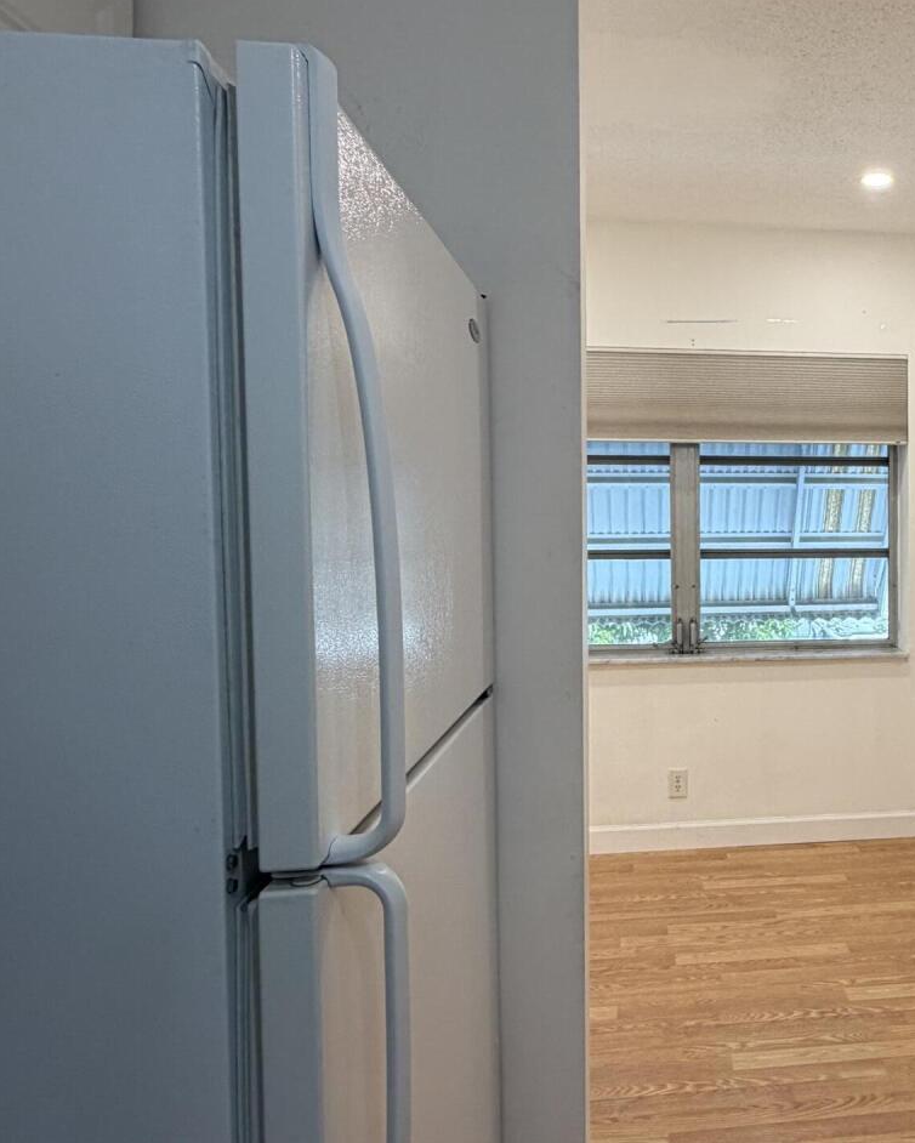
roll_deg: -0.5
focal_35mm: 29
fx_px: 981
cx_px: 791
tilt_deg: -1.9
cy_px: 562
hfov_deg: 46.1
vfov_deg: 60.4
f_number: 2.2
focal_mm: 2.22
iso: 160
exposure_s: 1/120
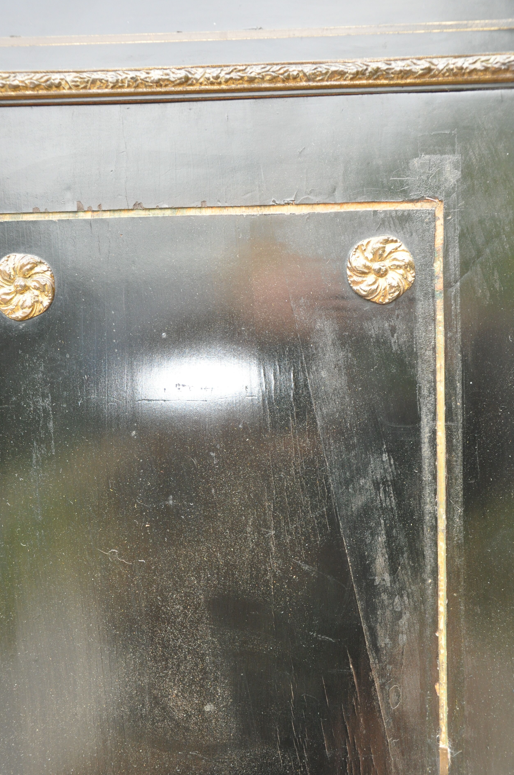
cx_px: 233
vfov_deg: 41.1
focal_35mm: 48
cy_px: 437
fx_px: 1031
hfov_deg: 28.0
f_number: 4
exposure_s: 1/60
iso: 800
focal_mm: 28
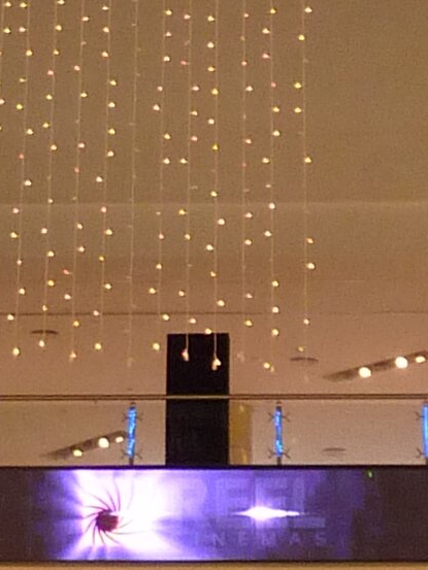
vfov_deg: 11.6
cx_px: 246
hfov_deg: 9.0
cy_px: -232
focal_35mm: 165
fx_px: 2719
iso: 200
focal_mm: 4.1
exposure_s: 1/30
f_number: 3.3
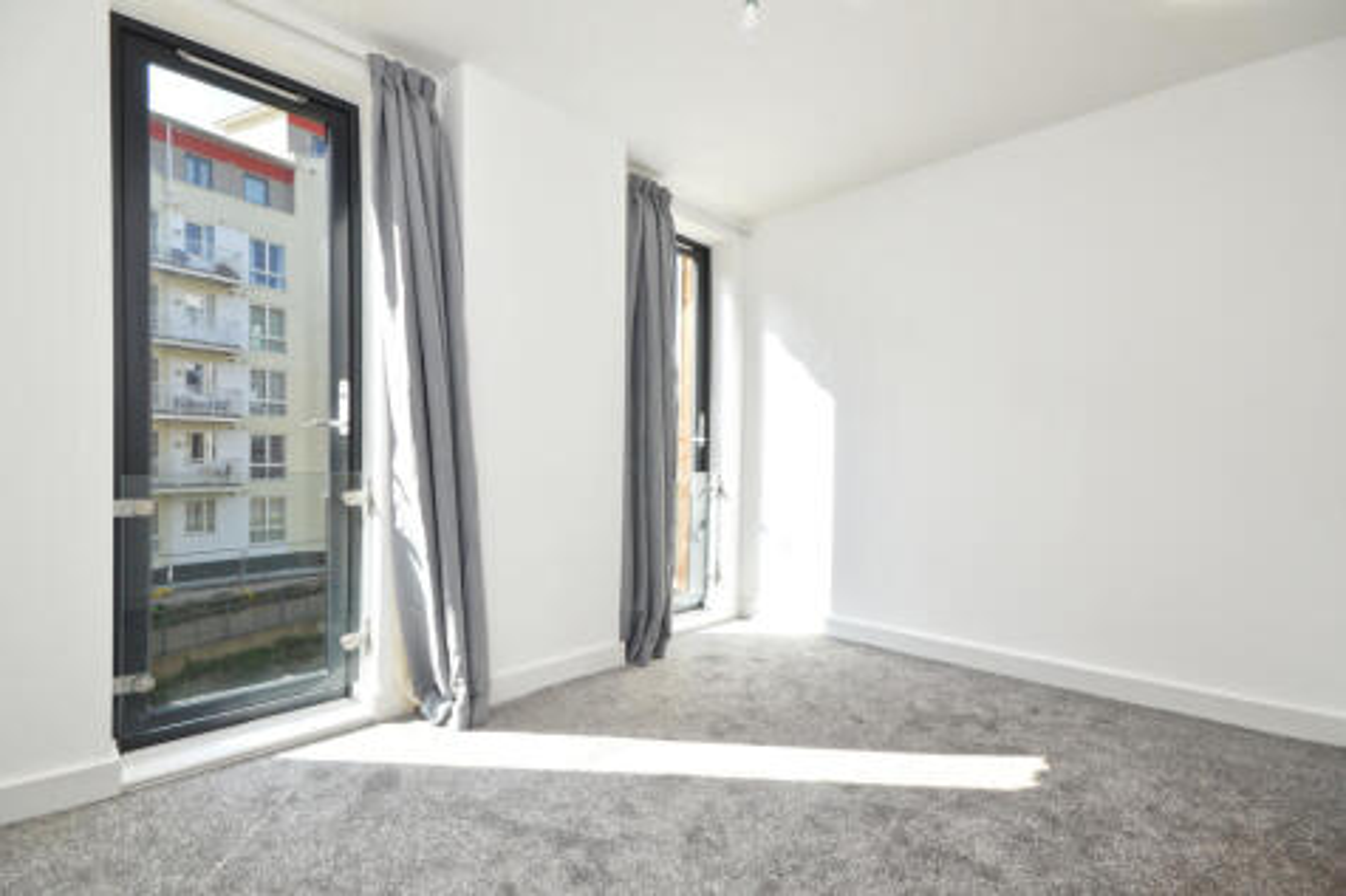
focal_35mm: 15
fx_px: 561
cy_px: 448
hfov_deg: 100.4
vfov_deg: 77.3
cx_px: 673
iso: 200
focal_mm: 10
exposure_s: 1/100
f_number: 10
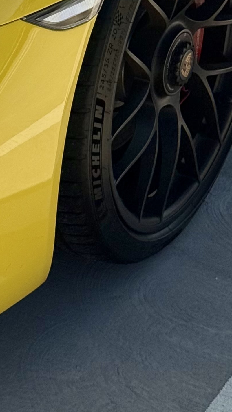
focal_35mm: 148
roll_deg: -0.5
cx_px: -50
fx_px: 1619
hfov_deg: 8.1
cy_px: -101
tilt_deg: -24.9
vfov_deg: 14.0
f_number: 1.78
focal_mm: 6.76
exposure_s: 1/5208
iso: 64
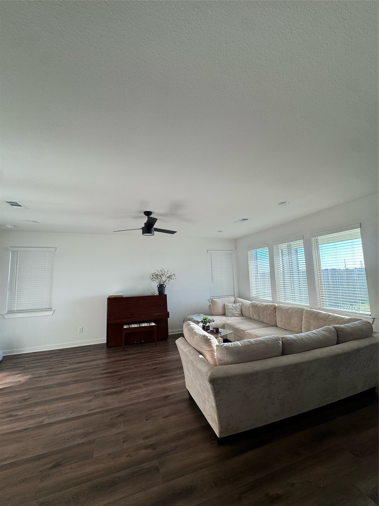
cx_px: 190
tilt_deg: +6.0
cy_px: 253
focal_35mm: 14
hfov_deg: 85.7
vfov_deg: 102.1
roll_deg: +1.9
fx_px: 204
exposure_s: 1/99
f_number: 2.2
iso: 40
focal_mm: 2.22
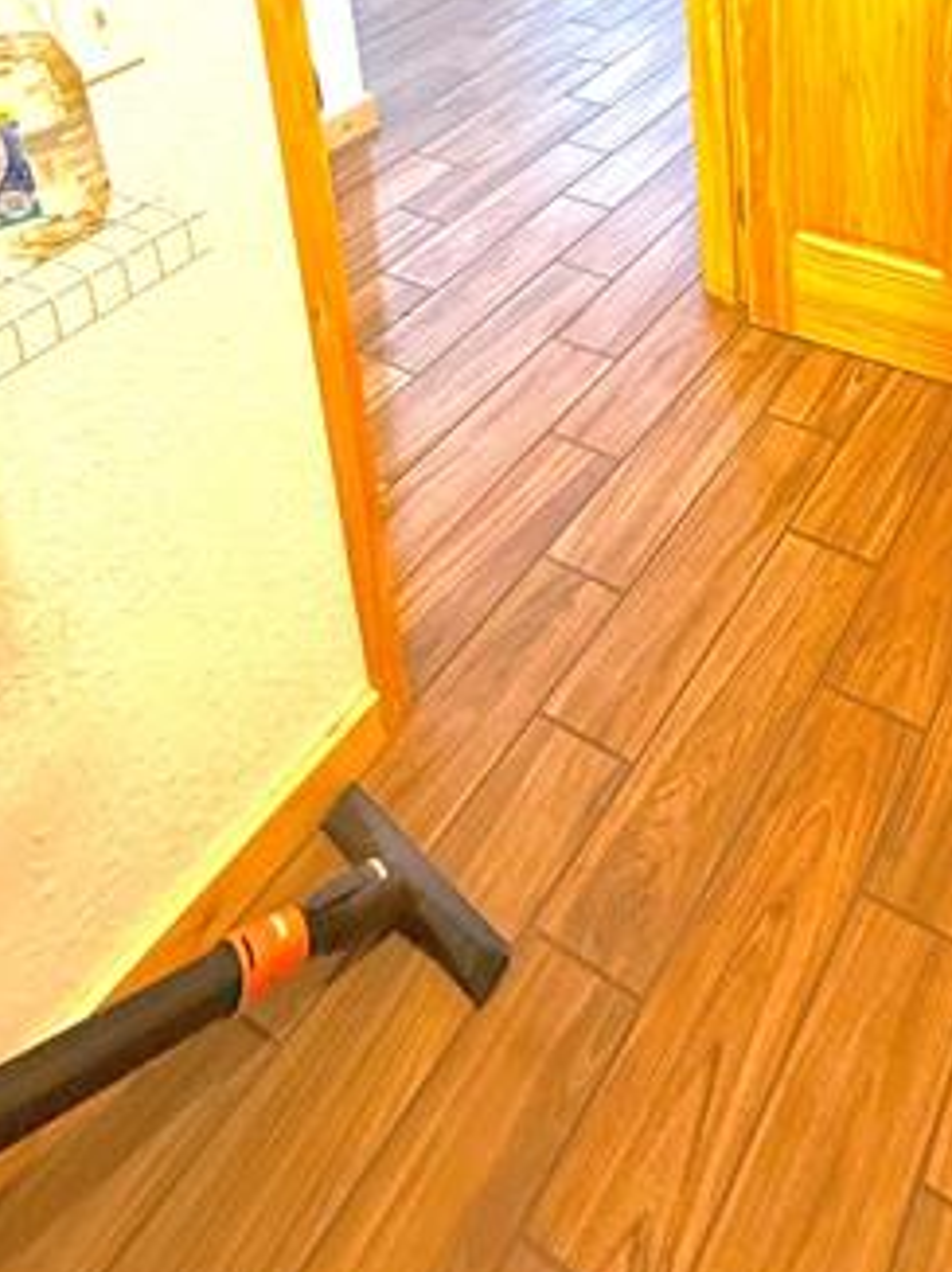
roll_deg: +1.9
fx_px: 1212
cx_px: 800
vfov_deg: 42.0
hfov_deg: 40.6
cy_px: -168
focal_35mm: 33
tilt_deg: -13.2
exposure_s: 1/60
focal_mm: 2.22
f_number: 2.2
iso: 320
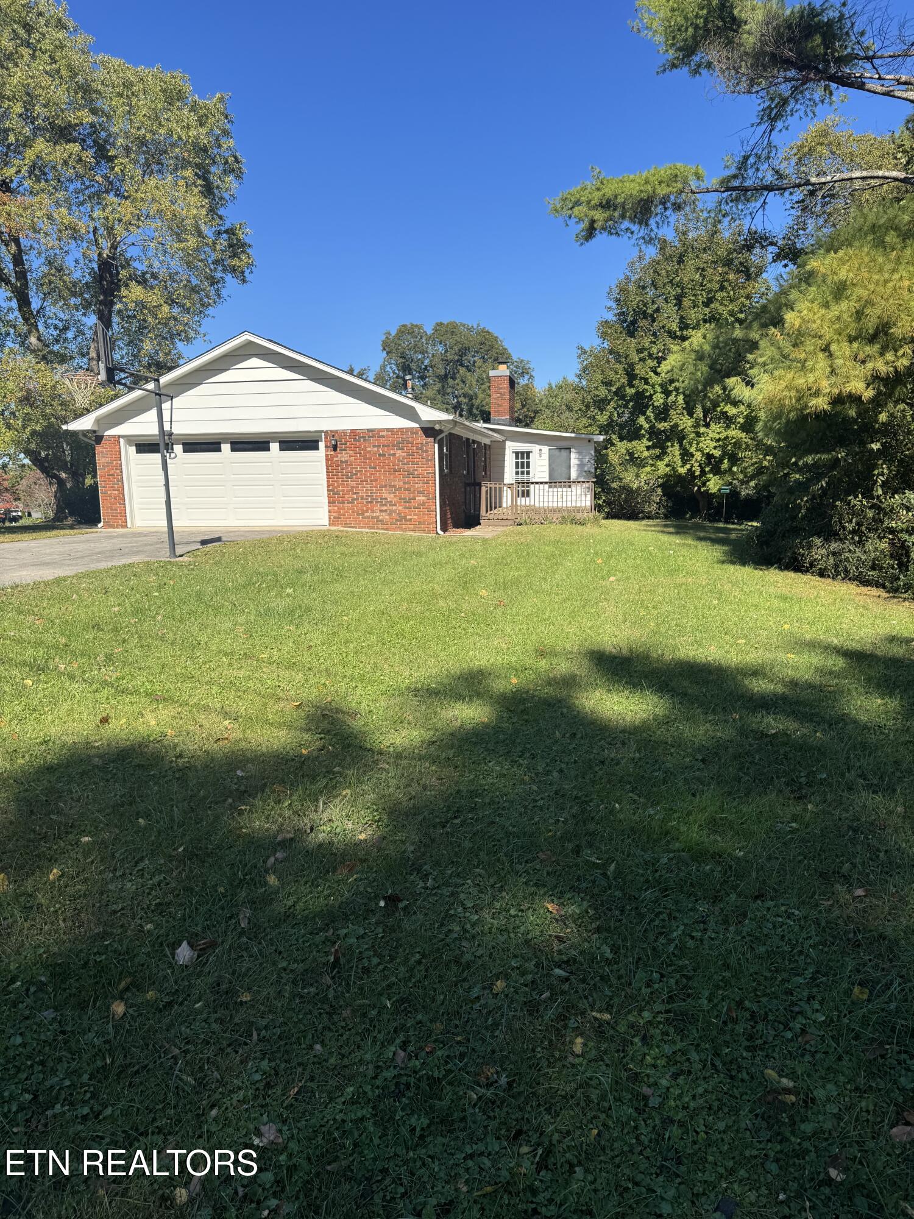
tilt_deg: -7.2
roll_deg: +1.9
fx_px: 845
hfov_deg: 56.8
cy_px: 610
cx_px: 457
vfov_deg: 71.6
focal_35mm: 24
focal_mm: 6.76
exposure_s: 1/2959
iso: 80
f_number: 1.78
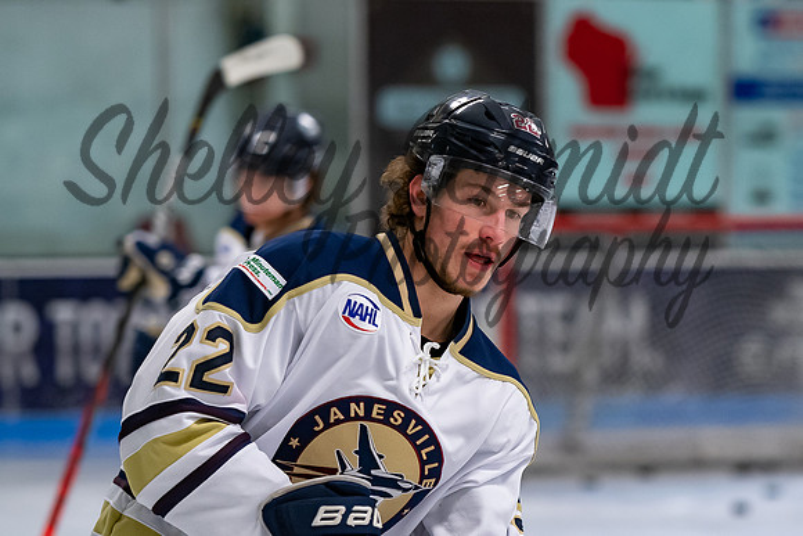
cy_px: 245
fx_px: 5040
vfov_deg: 6.1
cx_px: 443
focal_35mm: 226
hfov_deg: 9.1
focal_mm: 135
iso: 2000
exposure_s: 1/800
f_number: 3.2
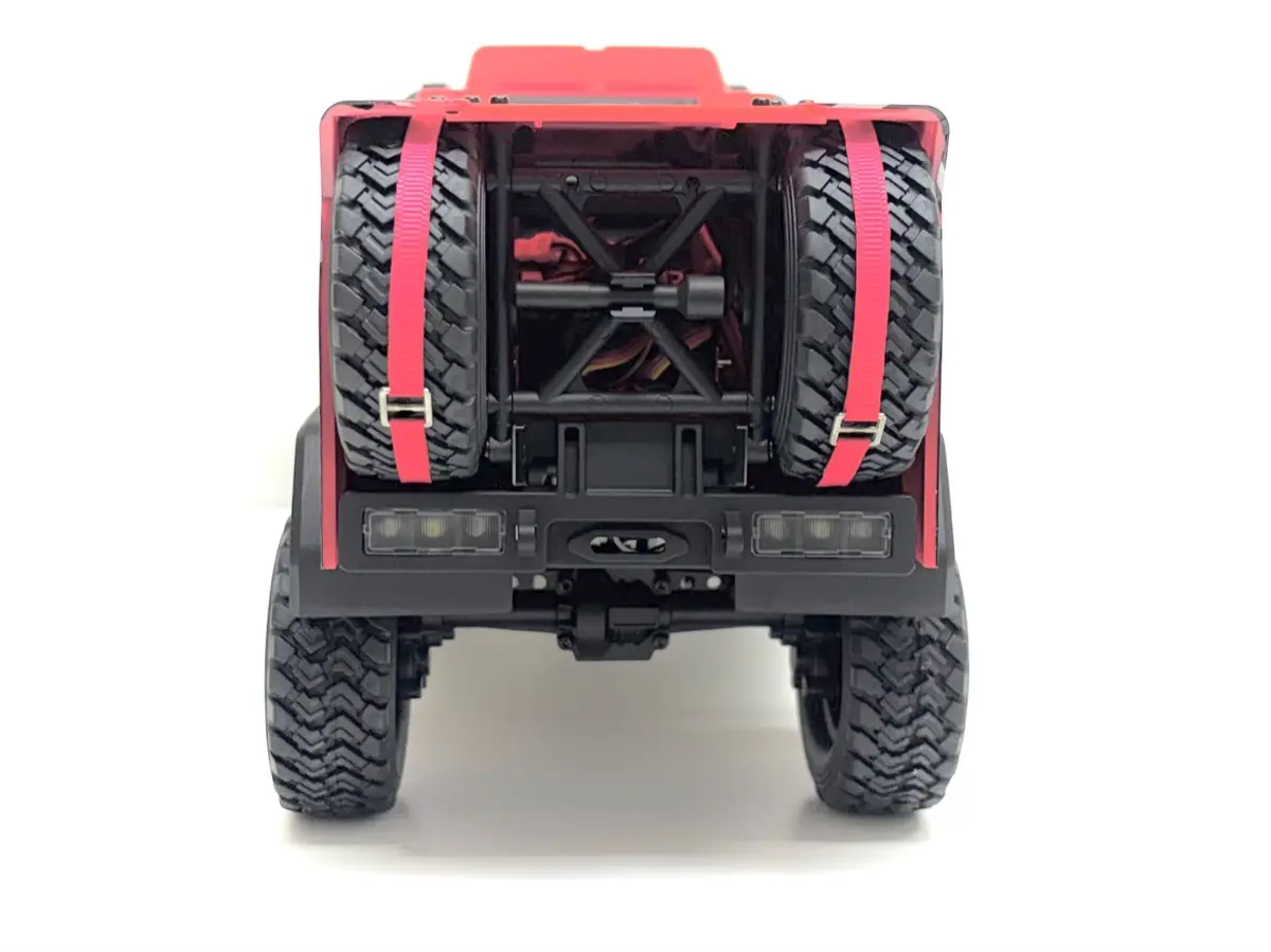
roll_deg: -0.7
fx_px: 954
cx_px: 636
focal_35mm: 26
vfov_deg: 53.0
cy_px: 476
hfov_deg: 67.3
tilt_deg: -10.4
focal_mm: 5.96
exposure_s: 1/104
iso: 32
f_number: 1.6
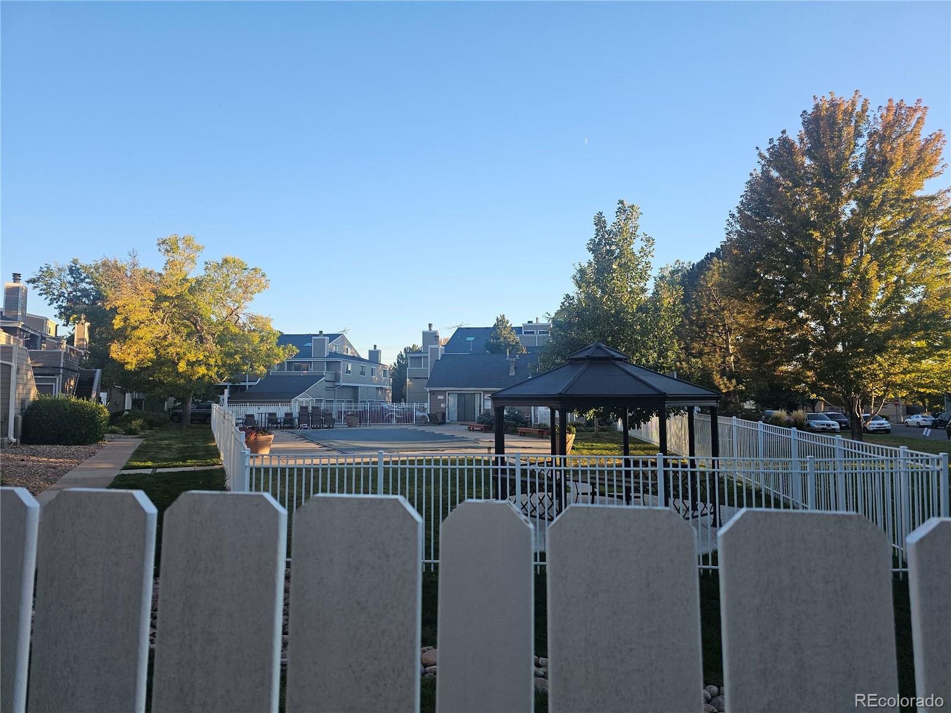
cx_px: 476
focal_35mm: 23
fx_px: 632
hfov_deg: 73.9
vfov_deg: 58.9
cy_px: 356
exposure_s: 1/180
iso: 16
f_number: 1.7
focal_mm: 6.3
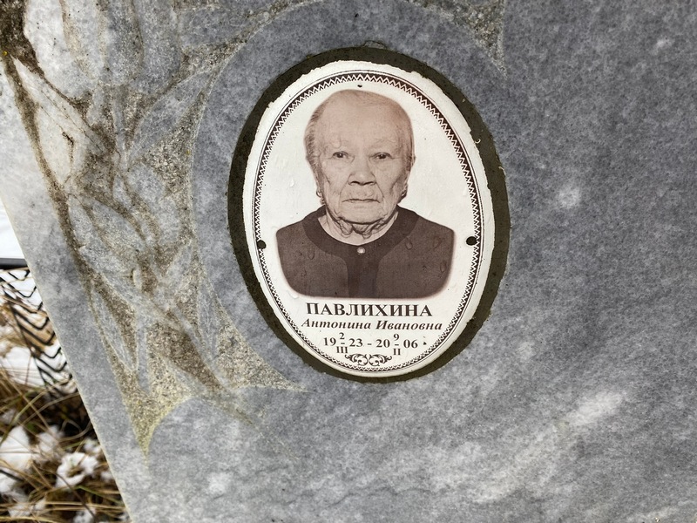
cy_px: 262
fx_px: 524
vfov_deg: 53.1
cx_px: 348
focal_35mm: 26
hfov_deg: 67.3
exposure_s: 1/203
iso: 32
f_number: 1.8
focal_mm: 4.25
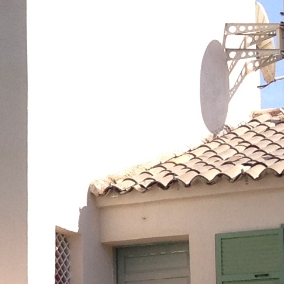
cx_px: -403
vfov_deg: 8.4
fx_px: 1931
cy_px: 255
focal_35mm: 208
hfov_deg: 7.8
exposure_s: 1/1062
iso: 64
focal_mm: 4.28
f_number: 2.4
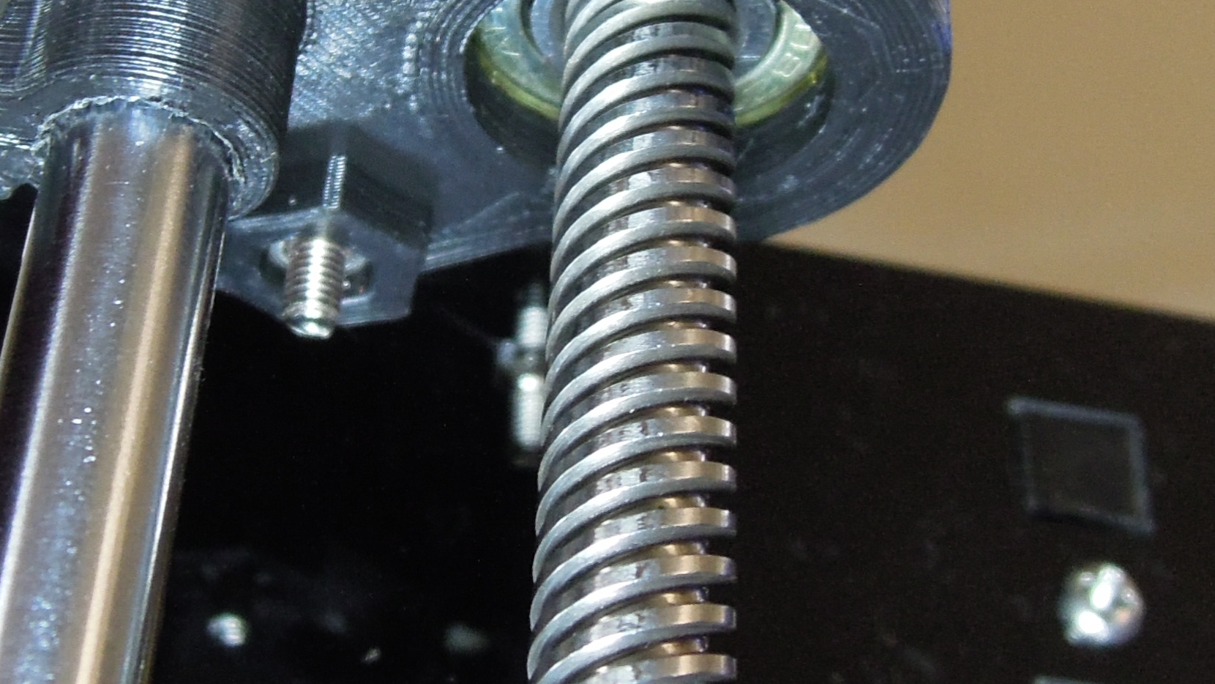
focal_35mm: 63
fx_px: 2030
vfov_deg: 19.0
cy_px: 179
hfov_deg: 33.0
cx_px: 405
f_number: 2.8
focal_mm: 4.3
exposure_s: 1/15
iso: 400
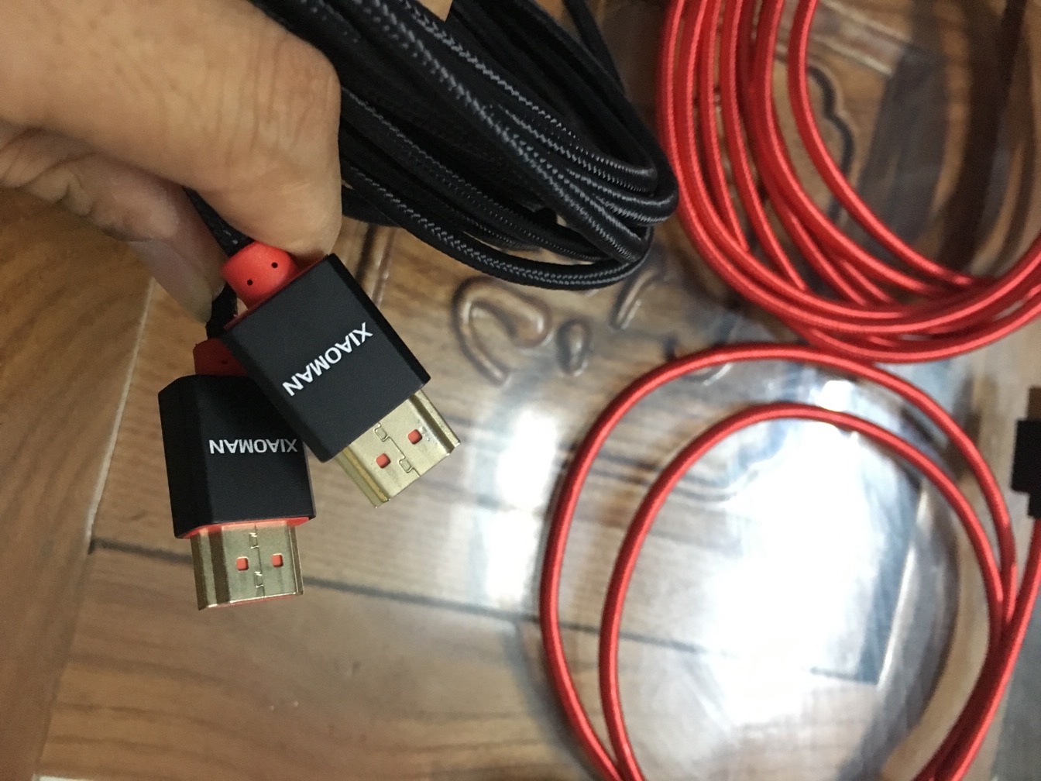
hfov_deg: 61.7
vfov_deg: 48.2
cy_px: 390
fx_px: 872
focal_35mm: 29
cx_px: 520
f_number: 2.2
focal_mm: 4.15
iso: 320
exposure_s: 1/17
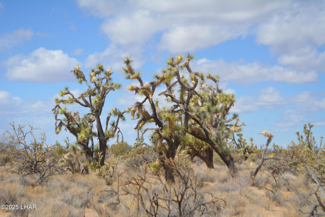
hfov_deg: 24.6
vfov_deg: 16.6
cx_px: 162
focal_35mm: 82
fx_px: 745
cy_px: 108
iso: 400
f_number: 7.1
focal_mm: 55
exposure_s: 1/1600
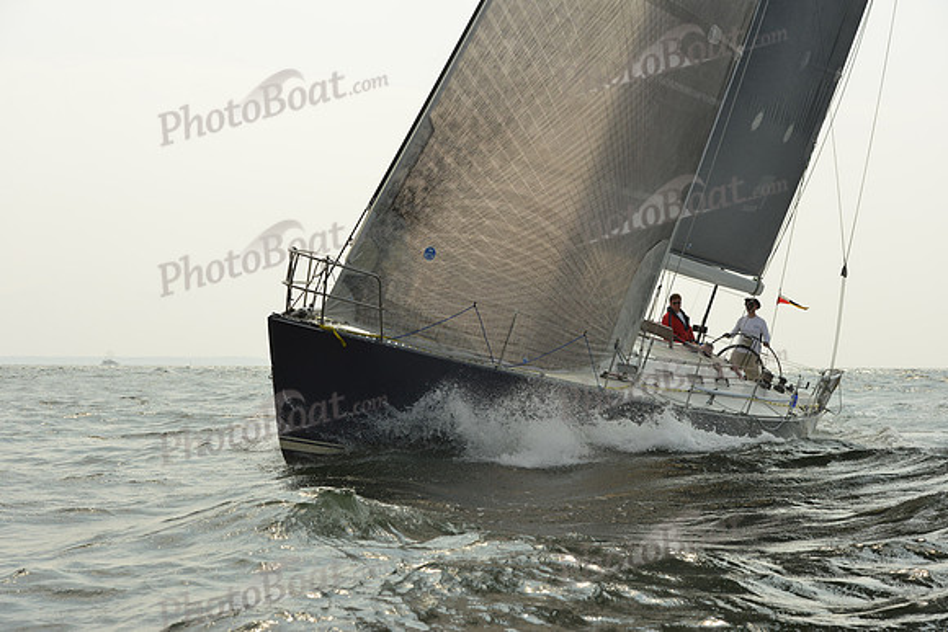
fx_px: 1844
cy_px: 316
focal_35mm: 70
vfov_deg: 19.5
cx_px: 474
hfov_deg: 28.8
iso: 320
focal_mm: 70
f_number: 9
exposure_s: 1/1250
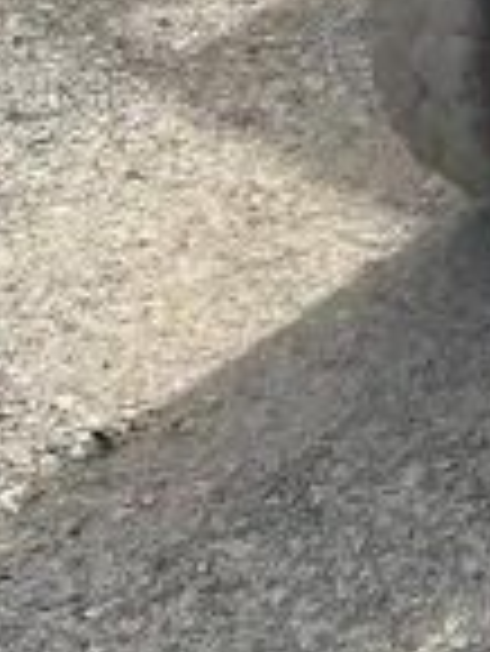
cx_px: 1142
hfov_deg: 10.0
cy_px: -690
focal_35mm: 131
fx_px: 2469
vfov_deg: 12.9
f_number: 1.5
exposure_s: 1/1553
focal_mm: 5.7
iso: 50
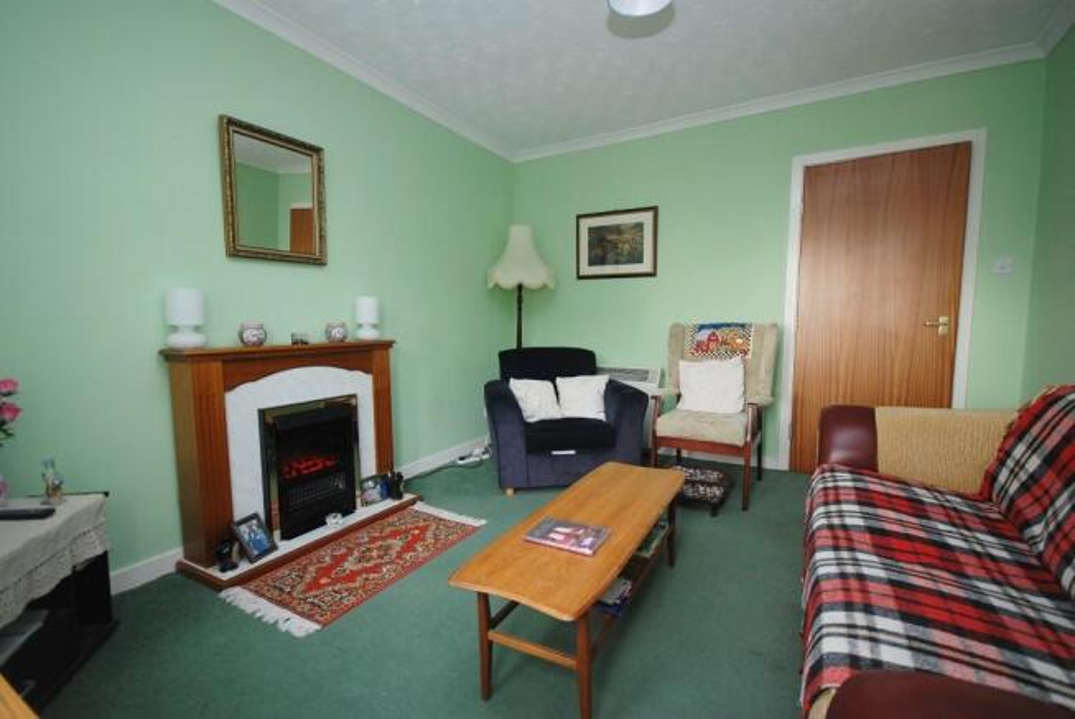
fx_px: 493
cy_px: 360
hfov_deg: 94.9
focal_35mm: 16
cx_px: 538
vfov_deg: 72.2
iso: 400
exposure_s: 1/60
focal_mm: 11
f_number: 4.2
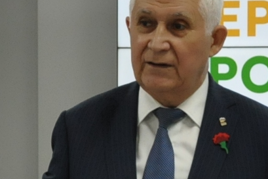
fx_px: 1755
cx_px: 296
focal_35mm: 236
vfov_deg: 5.8
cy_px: 203
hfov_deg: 8.7
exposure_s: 1/250
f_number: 8
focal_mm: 30
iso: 1250
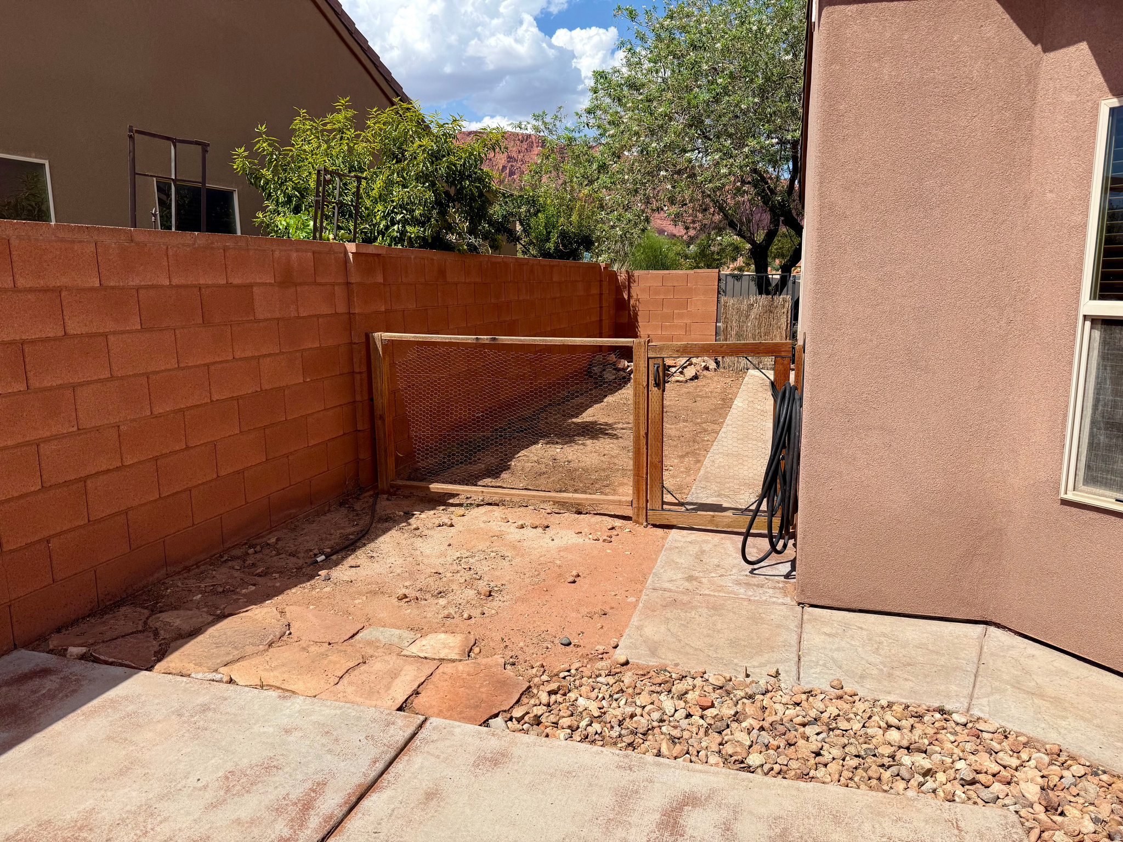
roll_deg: +0.3
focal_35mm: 24
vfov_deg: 56.8
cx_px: 562
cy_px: 421
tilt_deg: -10.6
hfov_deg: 71.6
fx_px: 779
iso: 80
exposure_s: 1/6711
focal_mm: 6.76
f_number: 1.78
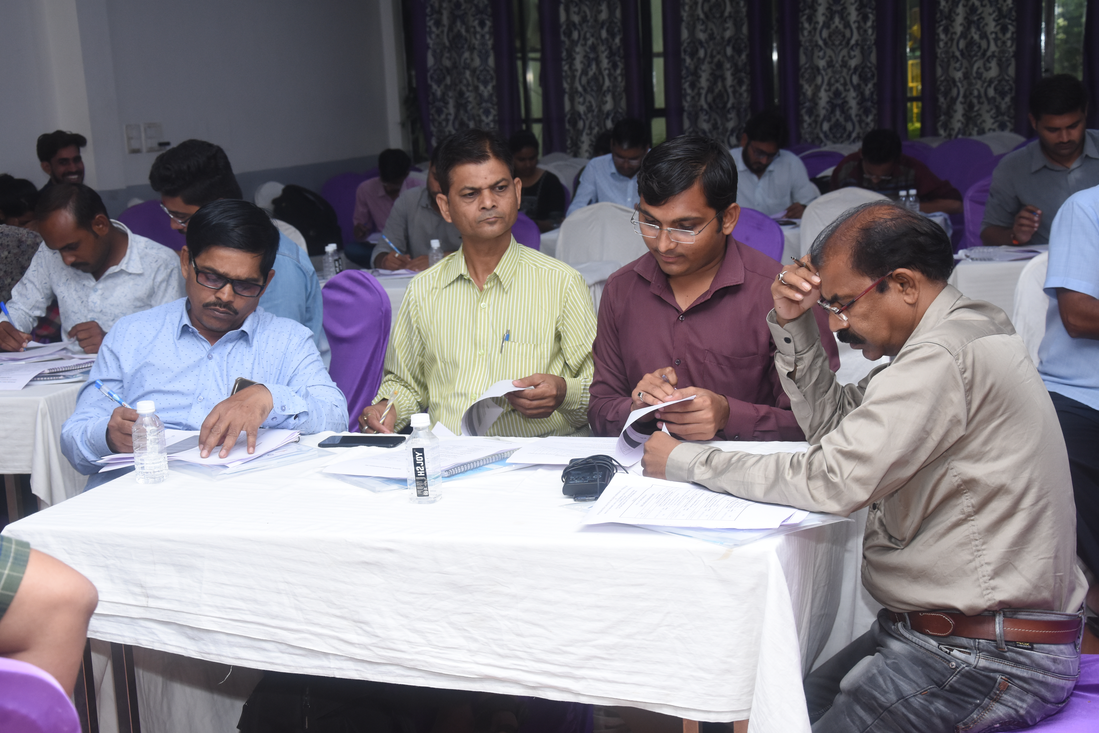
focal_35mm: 57
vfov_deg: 23.8
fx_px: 1740
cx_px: 550
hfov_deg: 35.1
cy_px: 366
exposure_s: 1/160
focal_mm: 38
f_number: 5.6
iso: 800
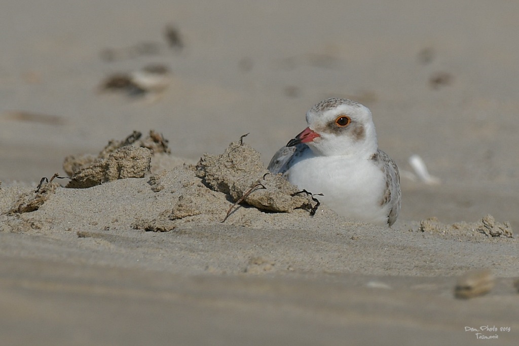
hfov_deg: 2.8
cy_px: 173
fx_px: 10808
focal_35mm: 750
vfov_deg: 1.8
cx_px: 260
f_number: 9.5
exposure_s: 1/750
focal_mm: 500
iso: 110
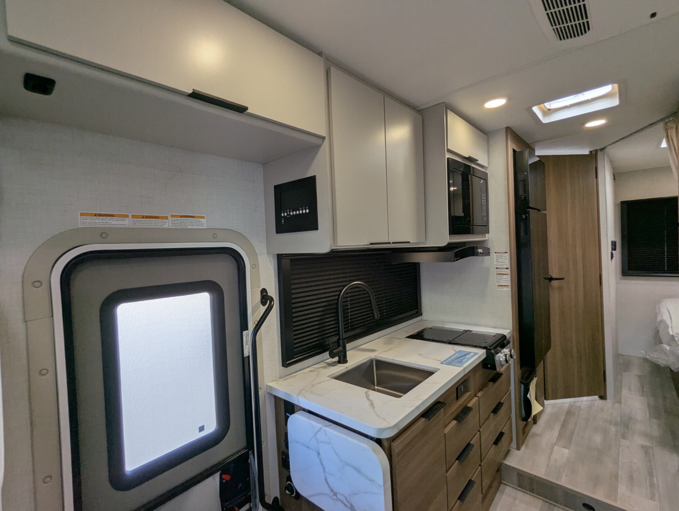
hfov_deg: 94.4
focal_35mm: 16
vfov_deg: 78.2
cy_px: 256
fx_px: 314
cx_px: 340
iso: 56
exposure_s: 1/194
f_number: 2.2
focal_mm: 2.35
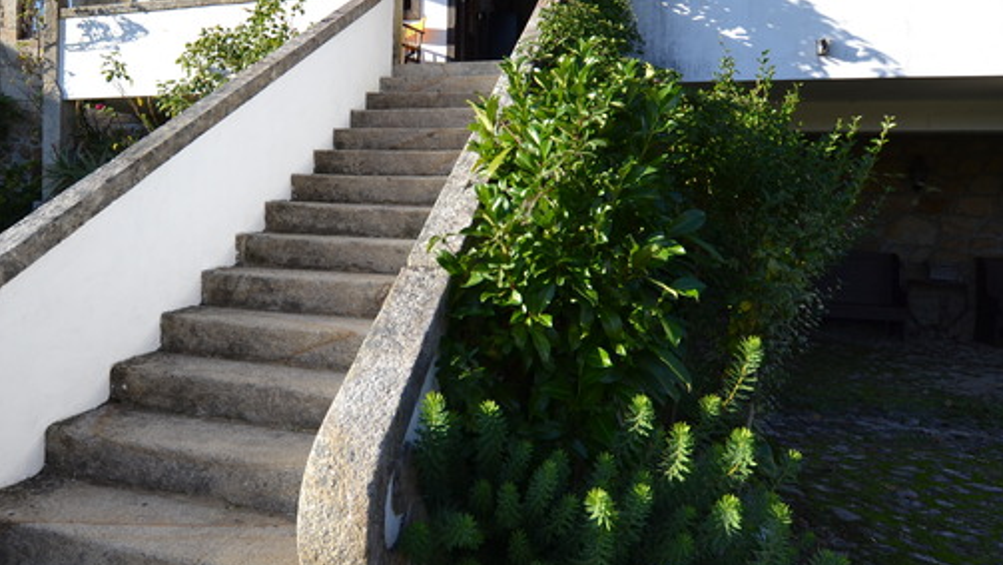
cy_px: 229
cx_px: 399
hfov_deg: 73.2
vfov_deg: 45.8
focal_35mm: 25
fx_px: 665
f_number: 6.3
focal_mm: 10
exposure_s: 1/160
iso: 100
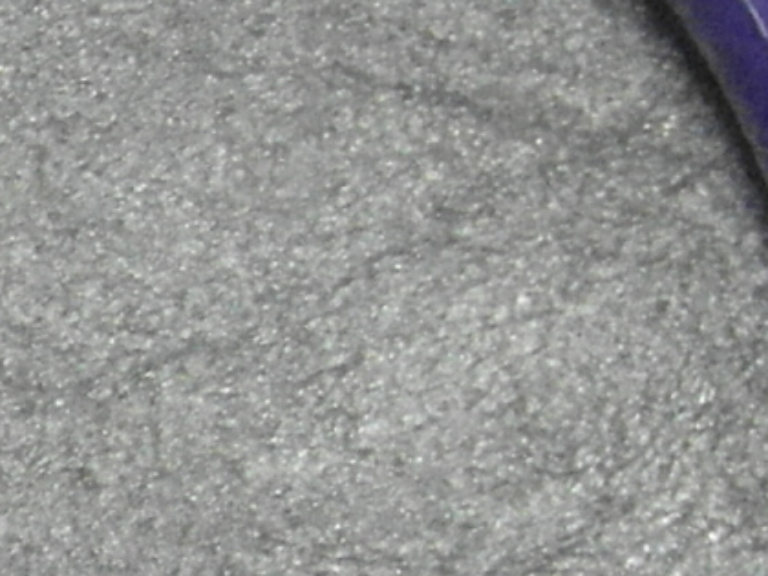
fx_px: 3284
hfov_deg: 12.6
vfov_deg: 10.0
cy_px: 528
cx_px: -406
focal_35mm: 148
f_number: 3.2
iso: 800
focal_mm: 4
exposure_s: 1/30
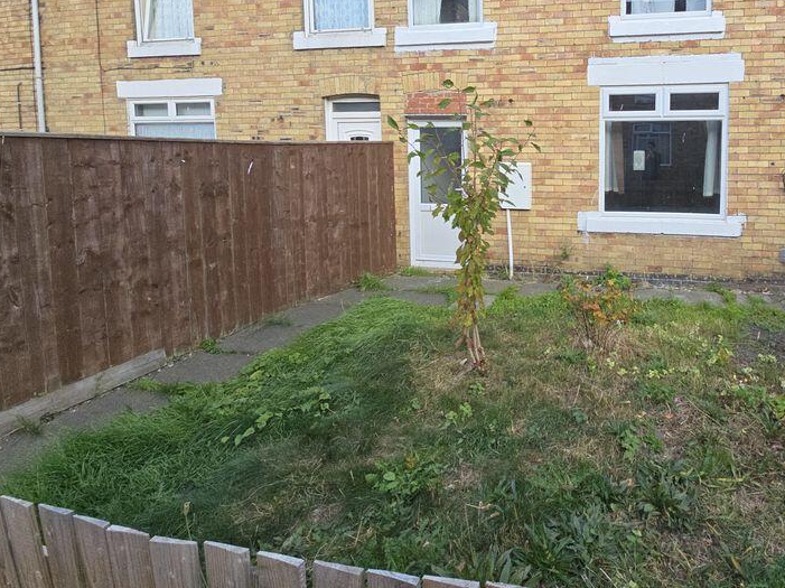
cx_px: 561
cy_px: 194
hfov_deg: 80.0
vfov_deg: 66.7
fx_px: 431
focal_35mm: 19
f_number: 2.2
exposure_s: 1/765
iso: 50
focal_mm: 2.2
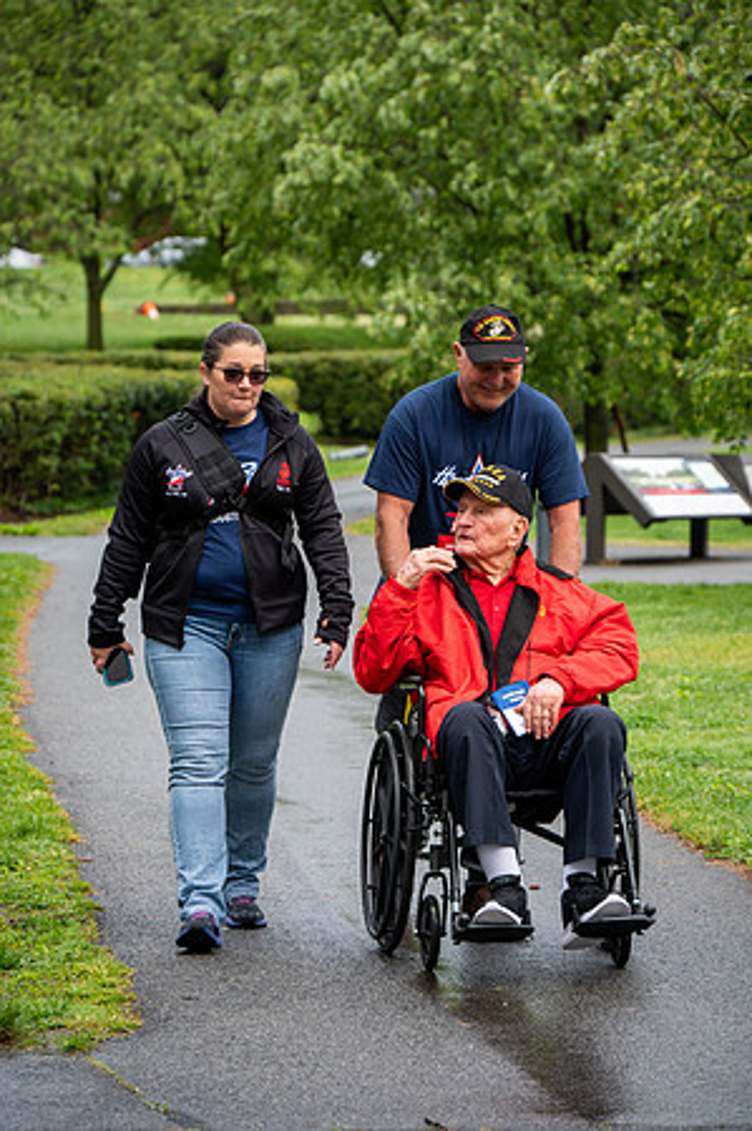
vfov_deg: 13.7
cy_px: 566
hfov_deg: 9.1
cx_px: 376
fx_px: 4711
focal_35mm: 150
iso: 400
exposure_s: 1/100
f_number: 6.3
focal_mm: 150
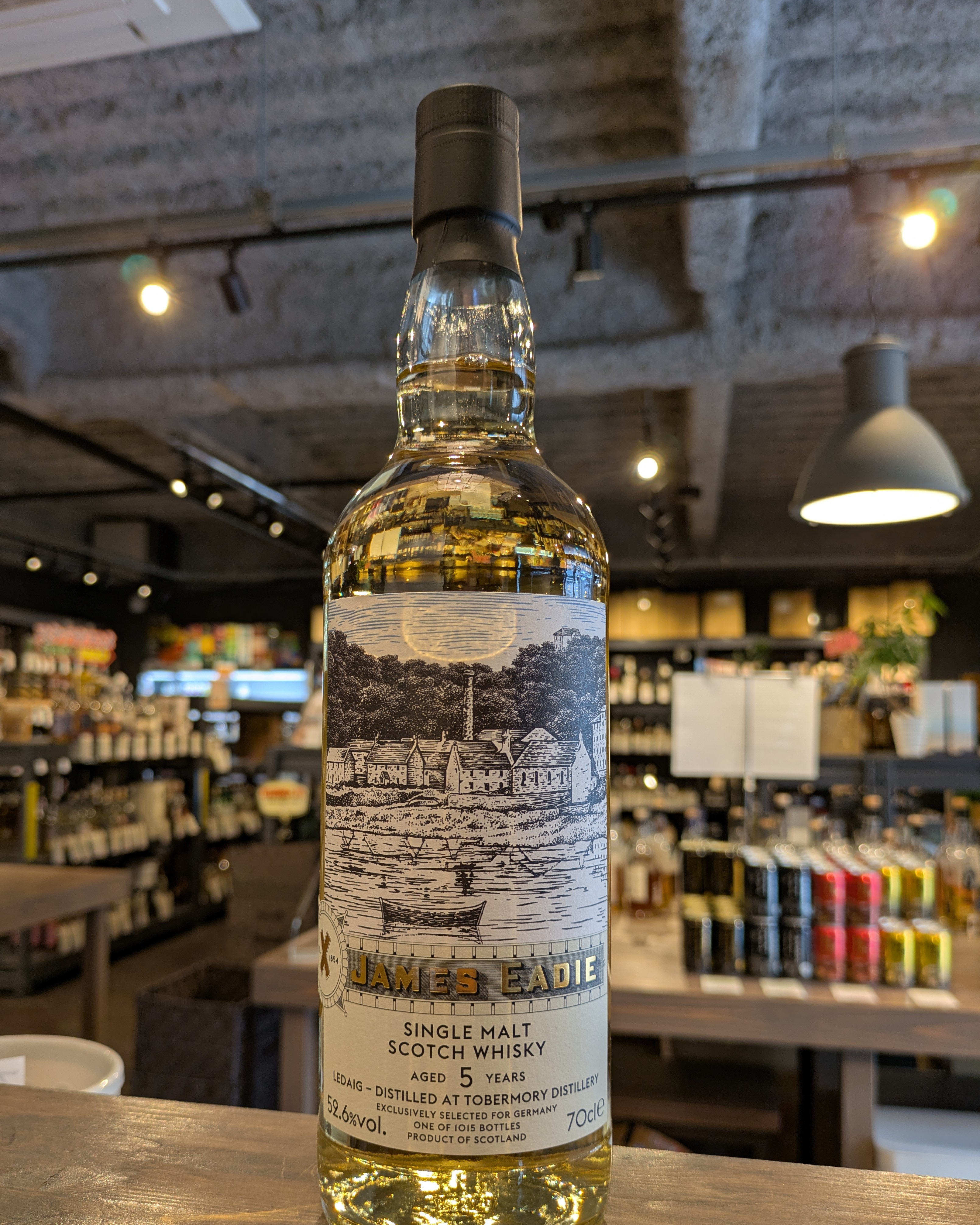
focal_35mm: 28
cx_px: 455
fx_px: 1015
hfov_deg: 51.5
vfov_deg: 62.0
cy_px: 684
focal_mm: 5.43
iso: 49
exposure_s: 1/33.3
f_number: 1.89
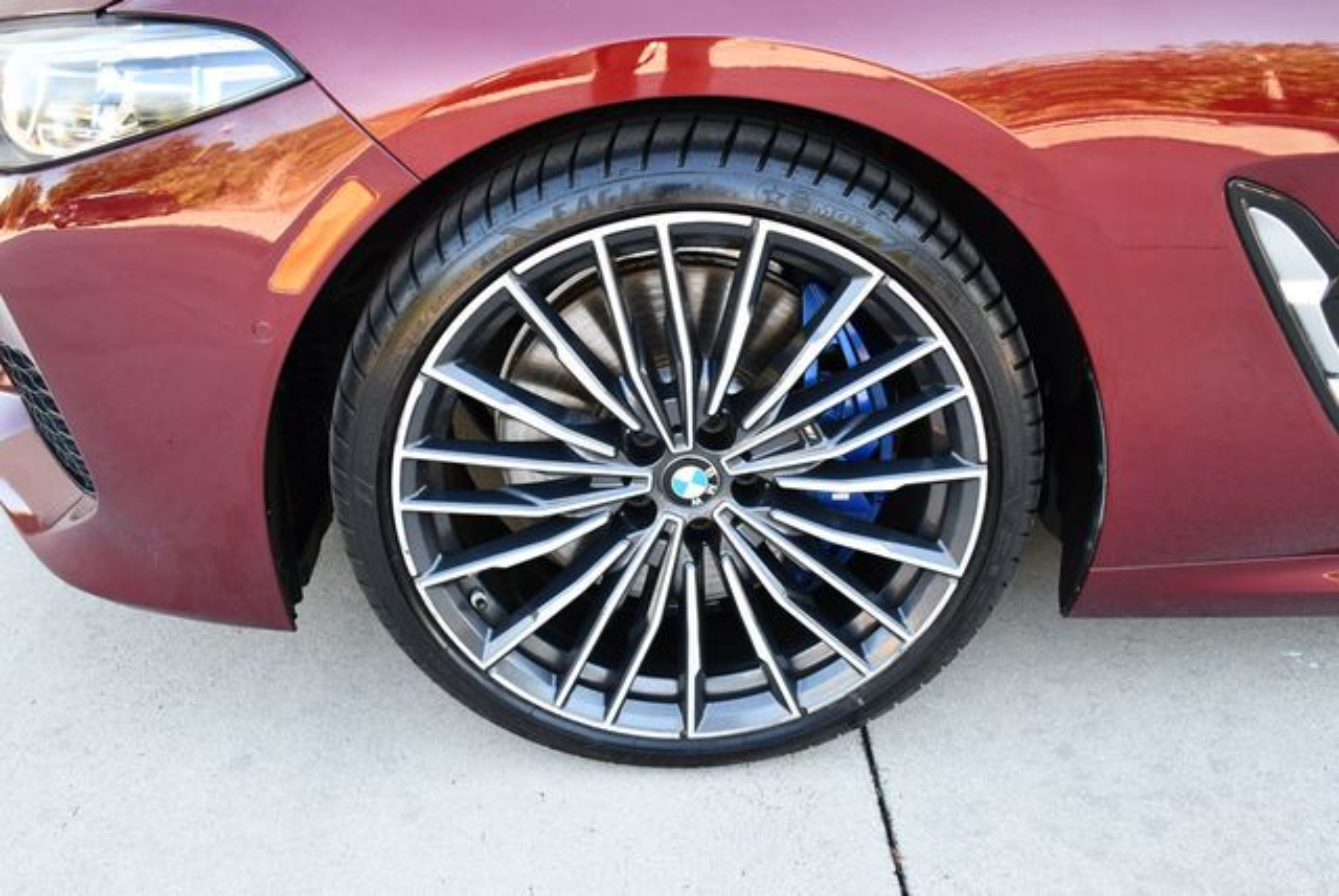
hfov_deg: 53.1
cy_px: 448
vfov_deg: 36.9
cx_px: 670
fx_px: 1340
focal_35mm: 36
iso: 560
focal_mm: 18
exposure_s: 1/250
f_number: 3.5
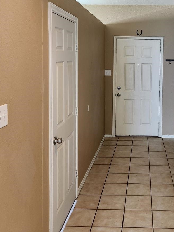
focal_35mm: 40
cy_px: 71
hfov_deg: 34.8
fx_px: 268
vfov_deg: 45.8
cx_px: 140
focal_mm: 5.4
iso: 400
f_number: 1.8
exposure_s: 1/120
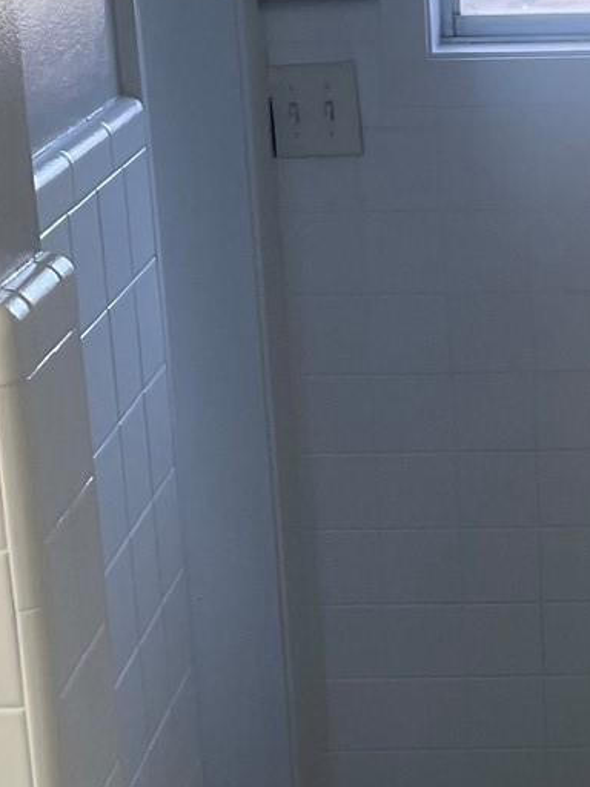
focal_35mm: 104
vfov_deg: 18.9
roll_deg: +2.0
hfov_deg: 14.0
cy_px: 495
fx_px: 2363
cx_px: 584
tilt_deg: -17.3
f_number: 1.6
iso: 64
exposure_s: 1/60
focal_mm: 4.2
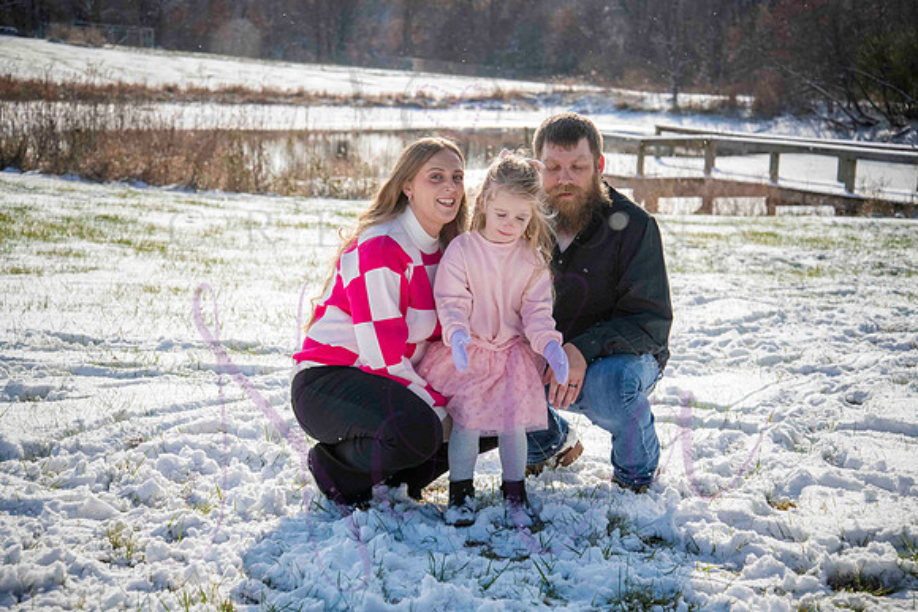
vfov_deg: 20.9
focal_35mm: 65
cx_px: 459
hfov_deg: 31.0
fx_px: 1658
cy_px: 306
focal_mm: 65
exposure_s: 1/2500
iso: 800
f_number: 6.3
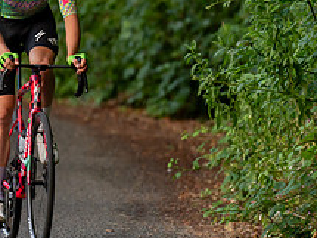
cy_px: 100
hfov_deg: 3.4
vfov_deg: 2.5
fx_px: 5363
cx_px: 3
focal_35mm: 586
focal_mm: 185
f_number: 2.8
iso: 1250
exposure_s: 1/1000
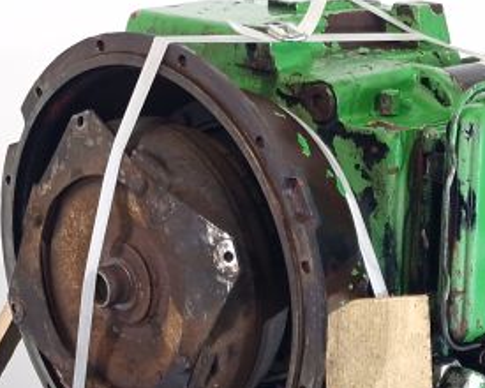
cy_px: 302
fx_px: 703
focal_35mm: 49
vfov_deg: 30.2
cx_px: 317
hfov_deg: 37.7
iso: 80
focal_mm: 6.4
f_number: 1.8
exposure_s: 1/50
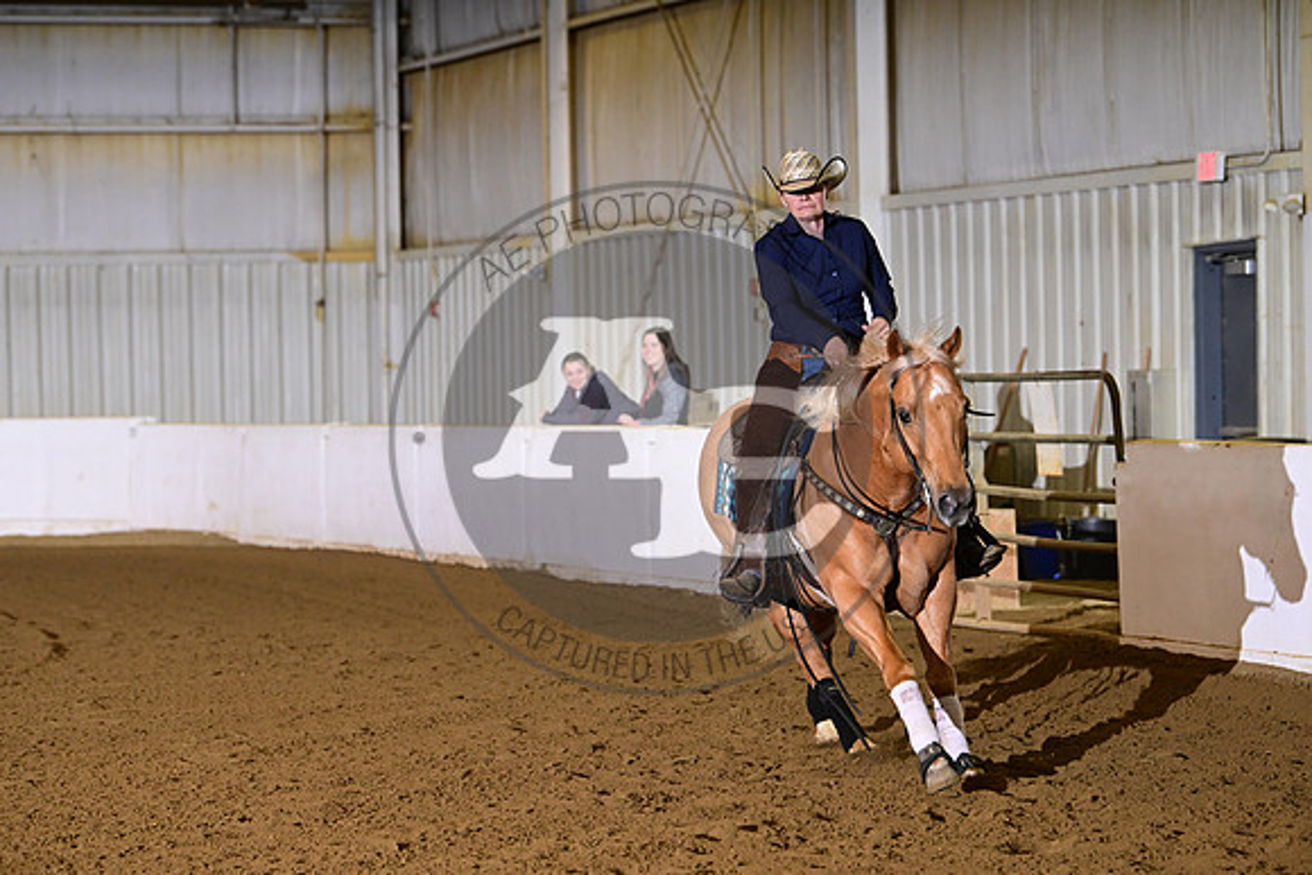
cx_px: 656
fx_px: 4447
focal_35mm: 122
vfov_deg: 11.2
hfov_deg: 16.8
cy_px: 438
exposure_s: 1/200
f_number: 4.5
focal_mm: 122
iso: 2500
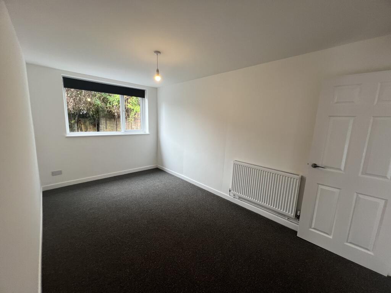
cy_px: 146
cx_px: 196
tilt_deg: -9.7
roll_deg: -2.5
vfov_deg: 89.9
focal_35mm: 13
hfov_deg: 106.2
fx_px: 147
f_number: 1.8
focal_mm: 1.57
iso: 64
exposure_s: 1/100
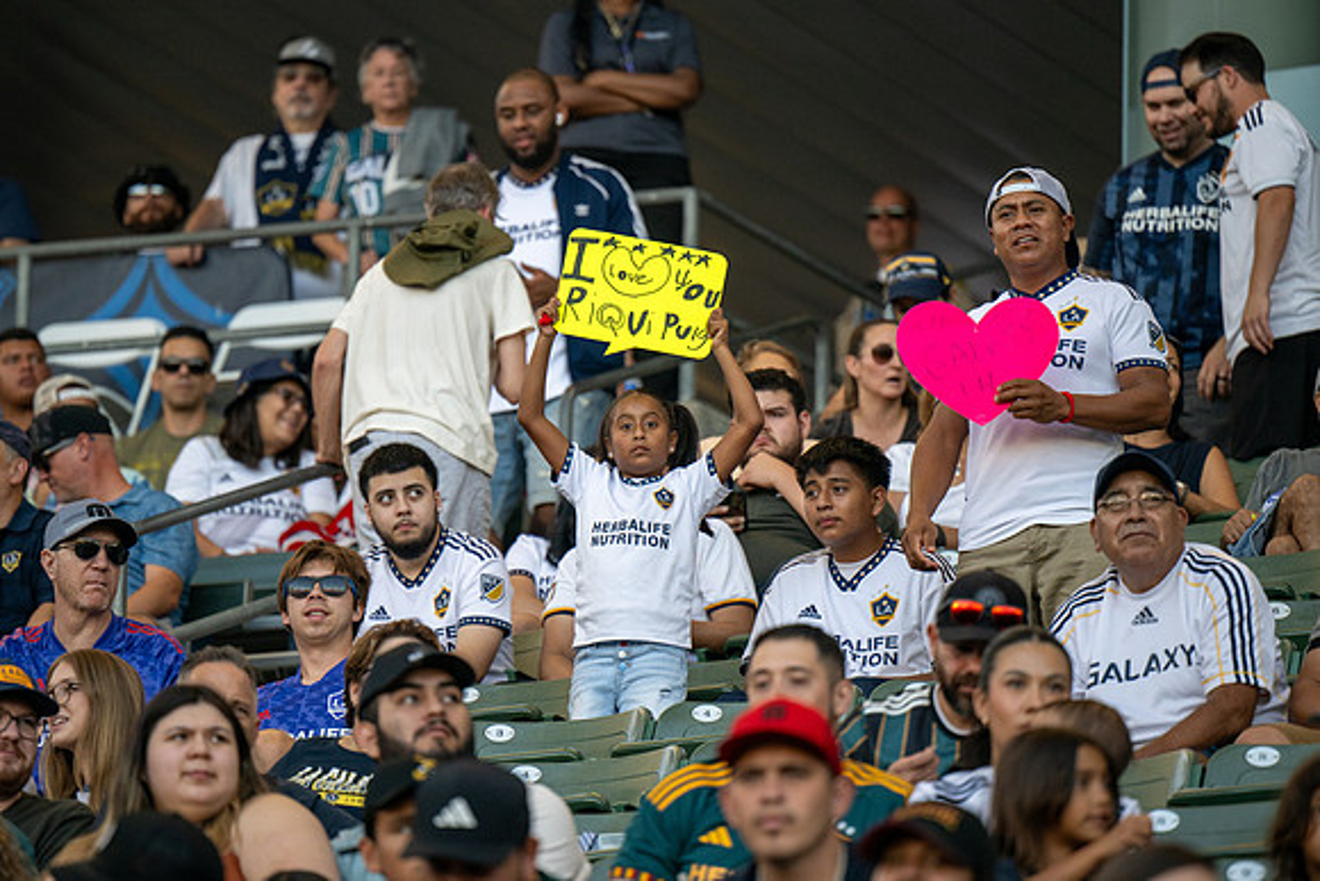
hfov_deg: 7.5
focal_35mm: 273
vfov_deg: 5.0
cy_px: 408
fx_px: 10009
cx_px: 611
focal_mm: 200
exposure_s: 1/1000
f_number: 2.8
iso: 500
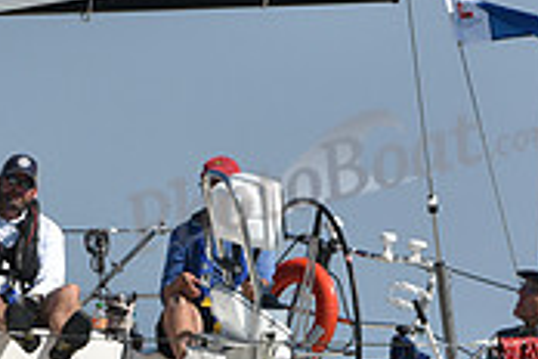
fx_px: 9982
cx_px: -31
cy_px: 379
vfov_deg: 2.1
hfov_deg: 3.1
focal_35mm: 668
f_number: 8
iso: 250
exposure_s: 1/1600
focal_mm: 200
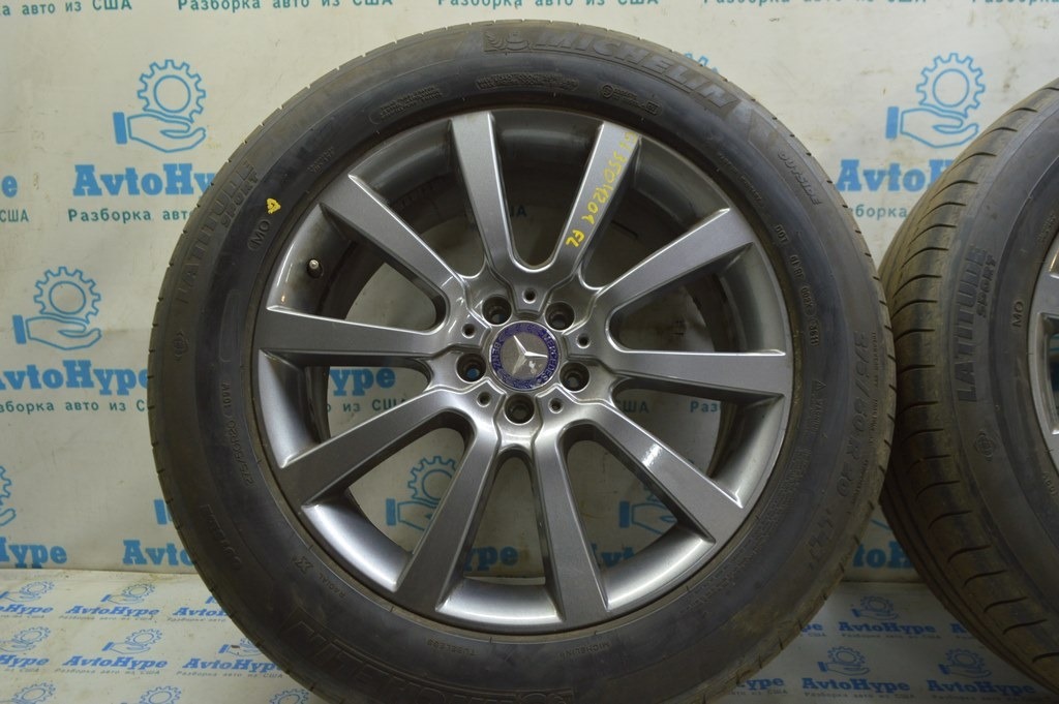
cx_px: 530
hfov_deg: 62.0
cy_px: 352
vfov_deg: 43.5
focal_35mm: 30
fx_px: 882
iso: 400
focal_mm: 20
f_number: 5.6
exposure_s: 1/20
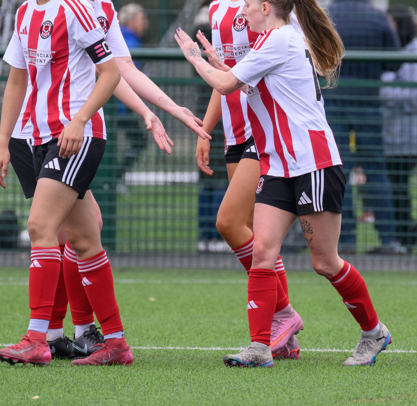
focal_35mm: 1087
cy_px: 178
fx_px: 14606
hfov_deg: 1.6
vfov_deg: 1.6
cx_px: 335
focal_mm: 400
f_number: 5.6
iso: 1250
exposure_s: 1/1250
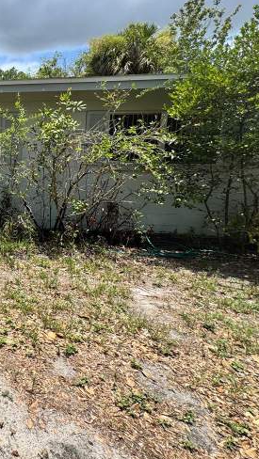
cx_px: -64
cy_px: 189
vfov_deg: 73.4
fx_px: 305
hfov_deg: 34.8
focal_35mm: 25
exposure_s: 1/980
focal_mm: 2.22
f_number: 2.2
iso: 50
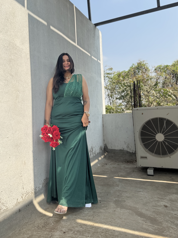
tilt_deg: +4.4
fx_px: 192
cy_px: 101
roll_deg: +2.6
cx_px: 78
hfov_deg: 49.6
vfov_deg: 63.1
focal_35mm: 28
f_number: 1.78
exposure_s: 1/5348
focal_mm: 6.76
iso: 80
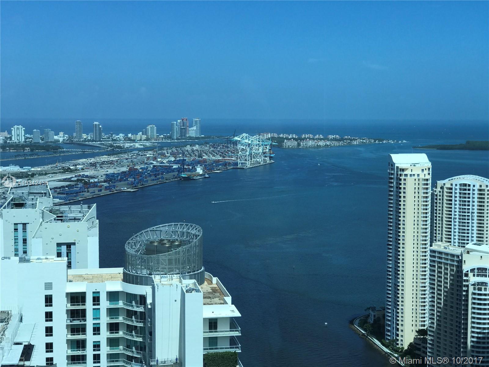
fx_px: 805
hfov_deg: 33.8
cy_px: 184
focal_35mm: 57
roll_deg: -0.4
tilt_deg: -6.4
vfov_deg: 25.7
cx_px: 244
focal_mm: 6.6
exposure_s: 1/567
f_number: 2.8
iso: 20
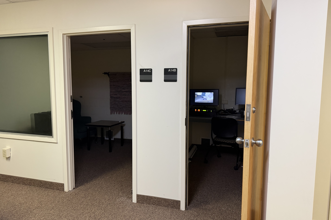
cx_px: 166
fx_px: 230
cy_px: 107
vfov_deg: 51.3
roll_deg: -0.2
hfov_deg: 71.5
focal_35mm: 25
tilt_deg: -5.1
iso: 400
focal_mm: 6.76
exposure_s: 1/60
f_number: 1.78
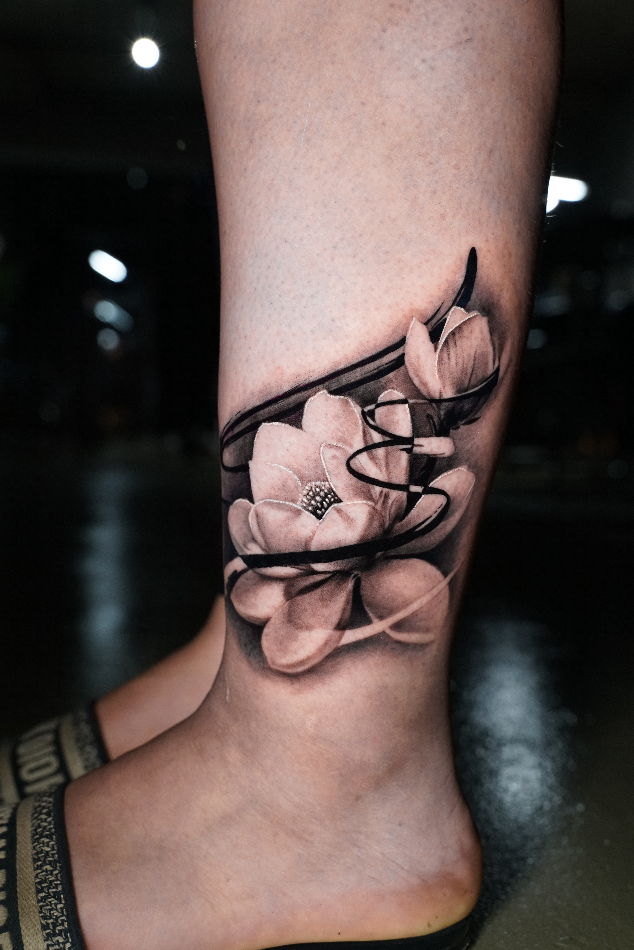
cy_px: 475
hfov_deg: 31.9
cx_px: 317
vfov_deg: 46.4
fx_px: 1109
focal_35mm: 42
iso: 1600
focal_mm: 42
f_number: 5.6
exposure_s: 1/60
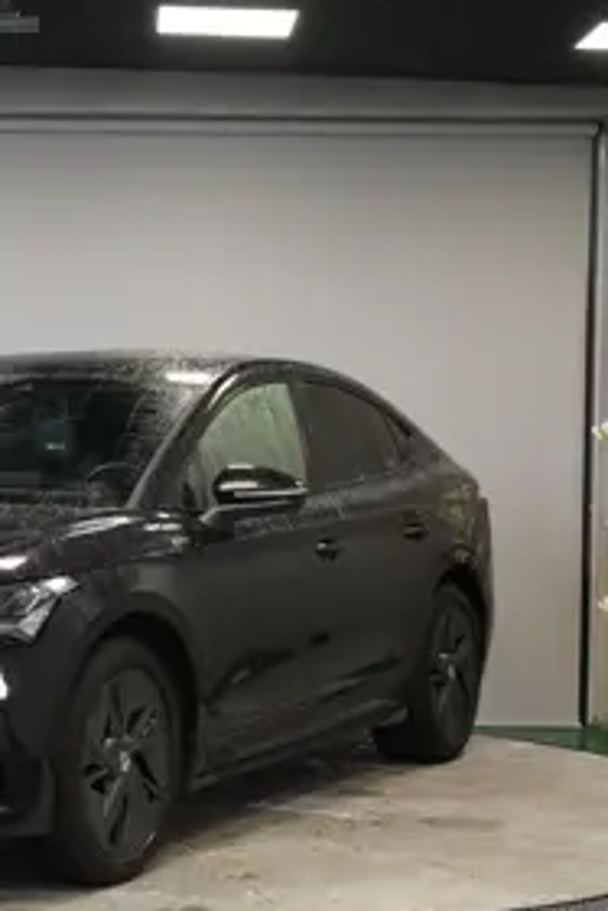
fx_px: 2125
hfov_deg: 16.1
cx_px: 78
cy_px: 517
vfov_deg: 24.2
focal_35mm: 84
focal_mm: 49
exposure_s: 1/160
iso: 2500
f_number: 4.5
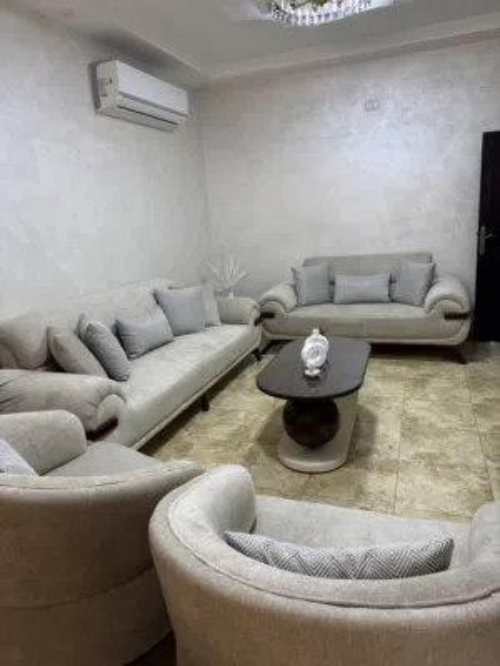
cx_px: 250
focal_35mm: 24
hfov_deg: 56.8
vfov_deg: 71.6
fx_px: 462
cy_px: 333
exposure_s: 1/100
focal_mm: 6.76
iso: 125
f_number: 1.78
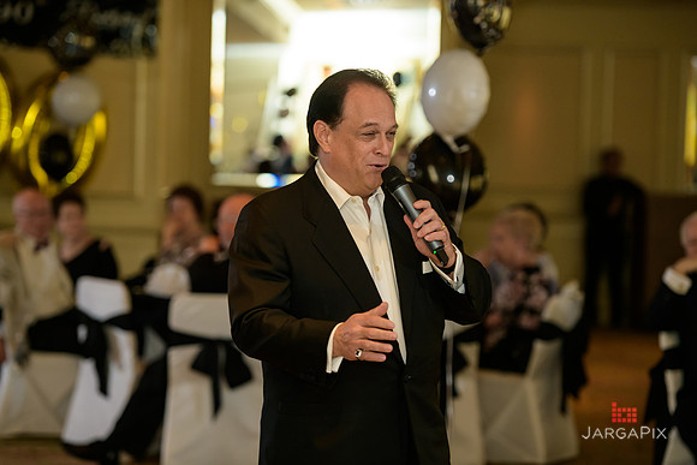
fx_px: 2421
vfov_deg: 11.0
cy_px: 232
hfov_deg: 16.4
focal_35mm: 125
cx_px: 348
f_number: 3.2
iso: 1600
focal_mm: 125
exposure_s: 1/125
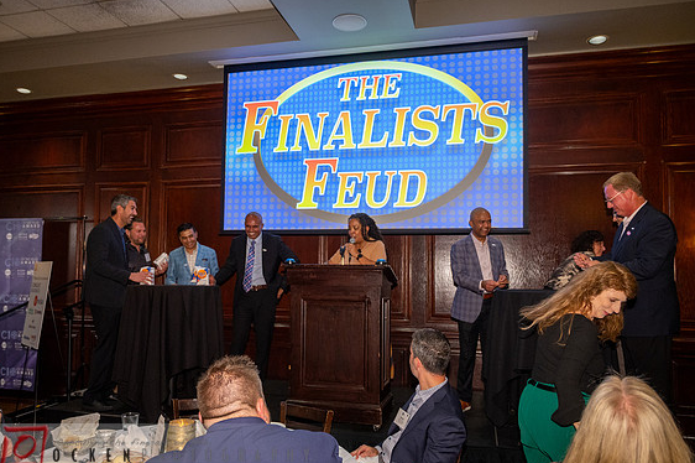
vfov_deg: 47.8
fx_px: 521
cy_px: 253
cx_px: 335
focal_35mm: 27
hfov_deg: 67.4
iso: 2500
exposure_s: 1/80
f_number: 4
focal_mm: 24
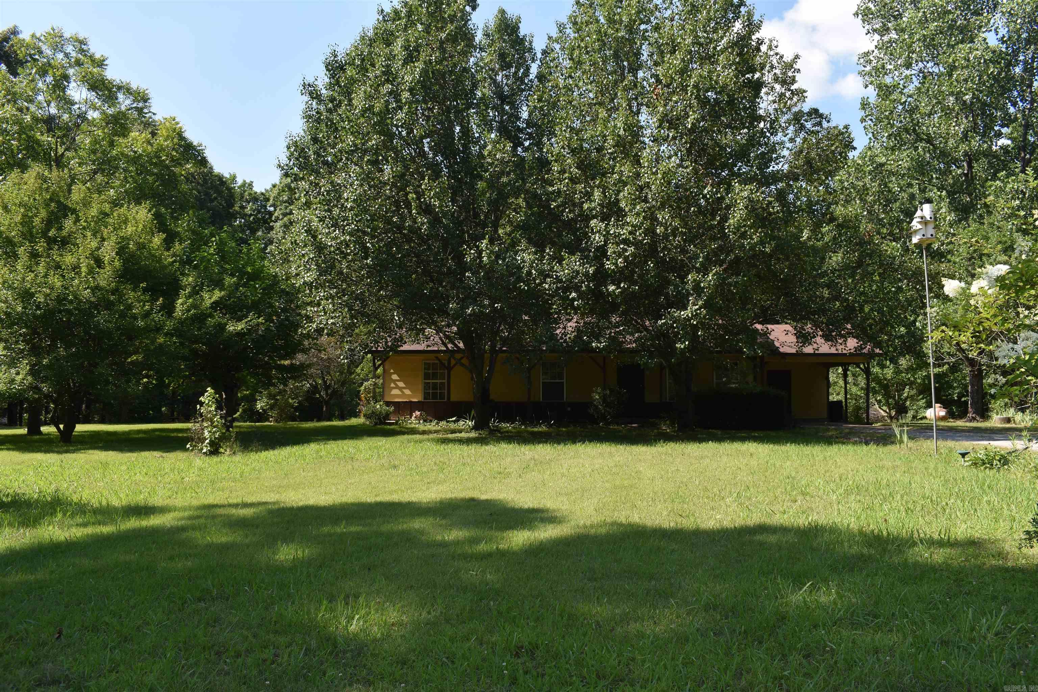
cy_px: 346
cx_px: 519
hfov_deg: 61.9
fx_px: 865
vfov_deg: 43.6
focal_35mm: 30
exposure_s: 1/200
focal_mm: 20
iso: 100
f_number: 7.1
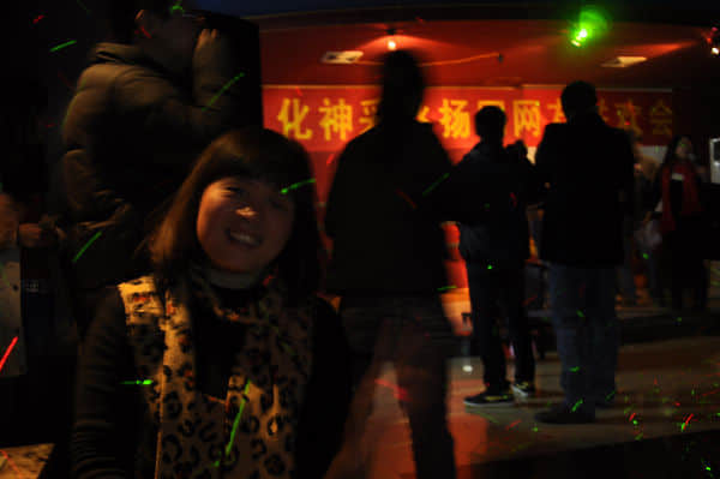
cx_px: 360
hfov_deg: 53.2
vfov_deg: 36.8
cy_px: 240
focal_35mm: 36
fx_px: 719
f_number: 3.8
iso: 400
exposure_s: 1/3
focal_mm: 24
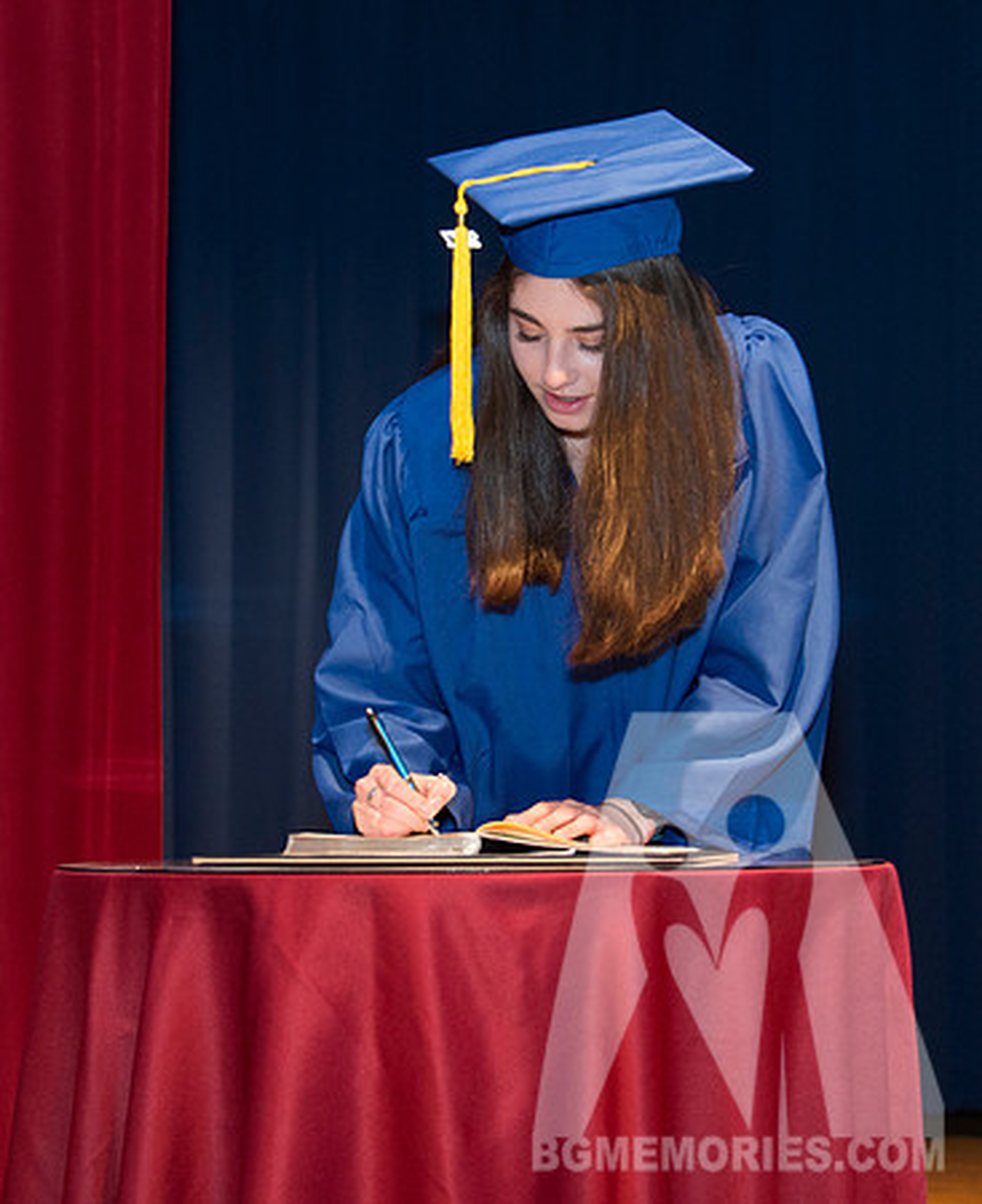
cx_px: 490
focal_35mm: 111
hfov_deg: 14.1
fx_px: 3980
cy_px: 558
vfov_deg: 17.2
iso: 2000
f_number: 5
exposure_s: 1/80
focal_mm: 70
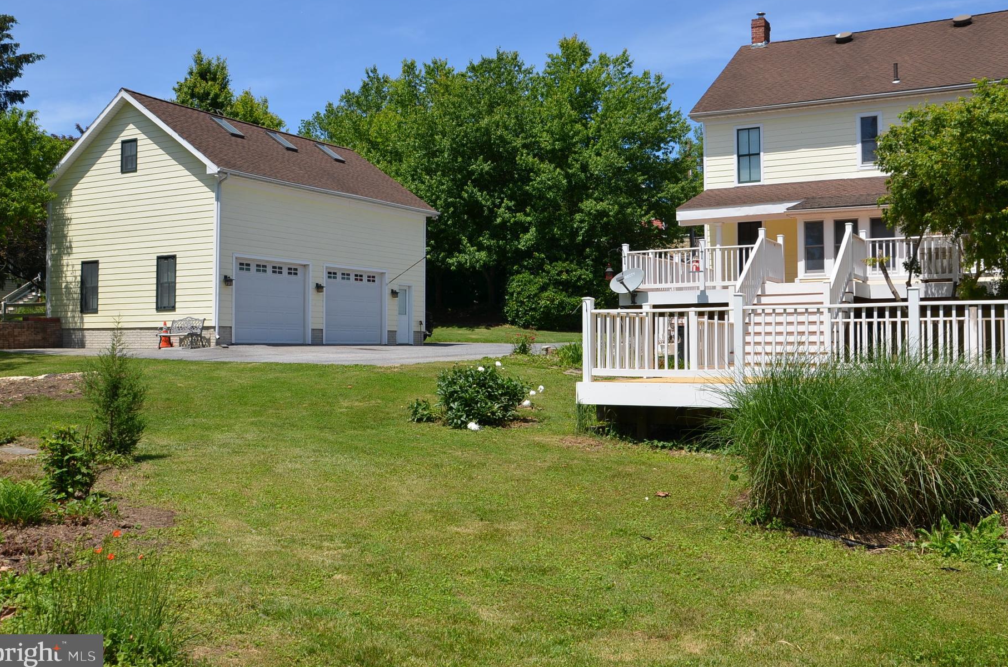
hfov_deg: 53.7
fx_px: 994
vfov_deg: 37.1
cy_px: 298
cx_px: 550
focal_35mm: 36
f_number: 8
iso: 110
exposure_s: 1/250
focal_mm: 21
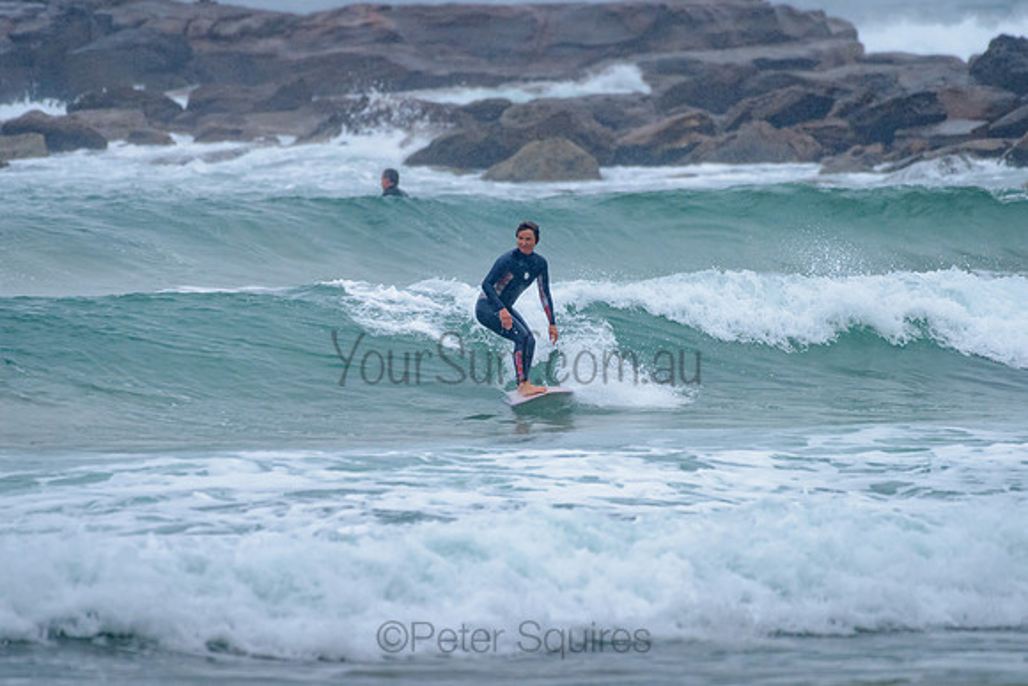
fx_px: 17516
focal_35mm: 613
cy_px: 316
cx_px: 504
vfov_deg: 2.2
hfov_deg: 3.4
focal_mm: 500
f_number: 5.6
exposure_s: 1/1000
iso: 1100
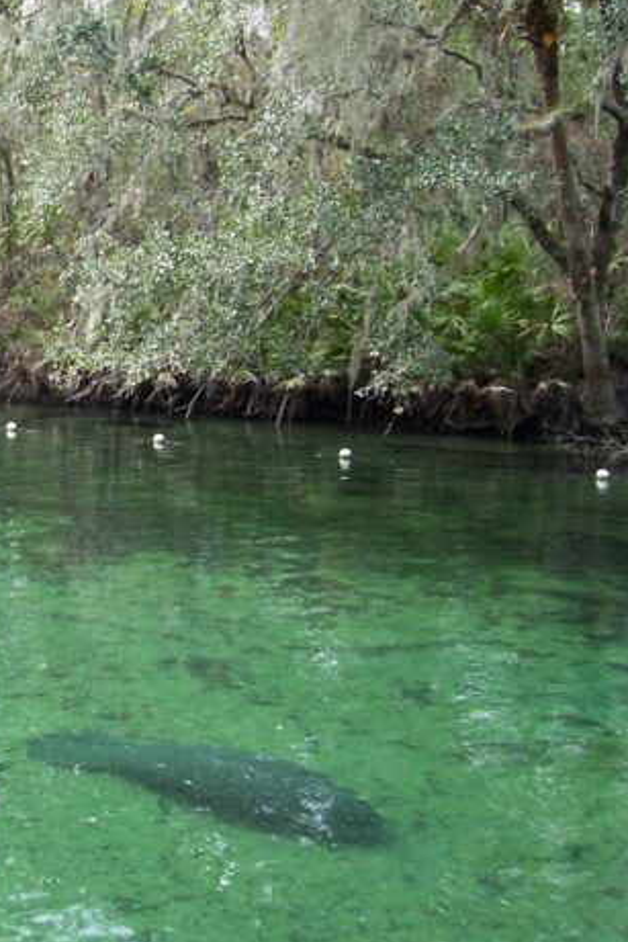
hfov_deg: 21.4
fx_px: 1543
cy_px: 385
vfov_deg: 33.8
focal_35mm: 59
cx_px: -121
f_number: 2.7
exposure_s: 1/180
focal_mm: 5.6
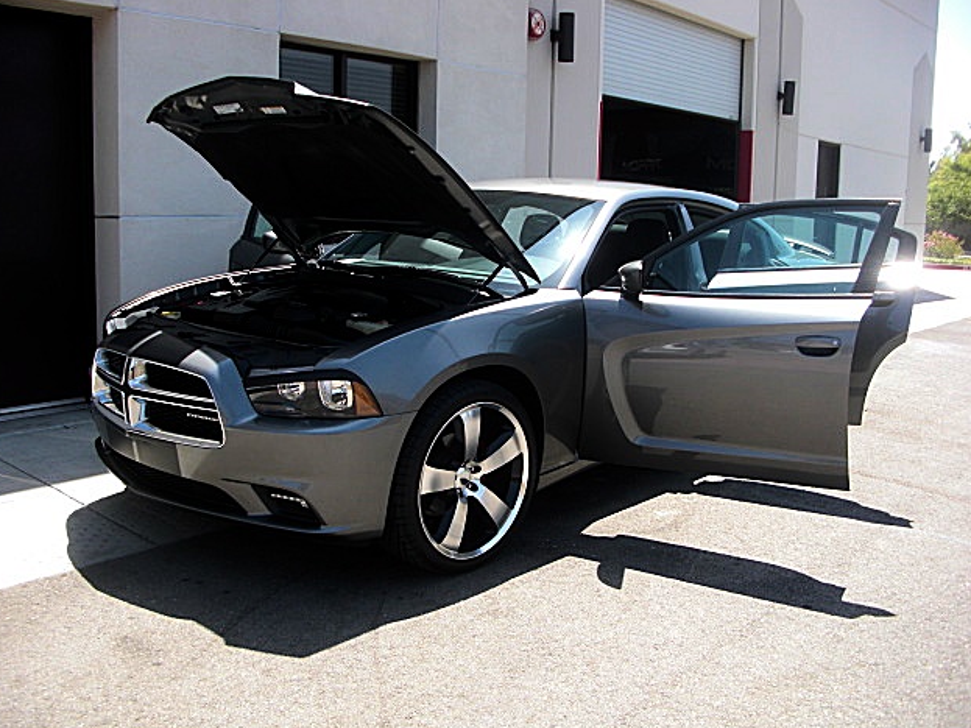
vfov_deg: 38.7
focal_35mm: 37
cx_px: 475
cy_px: 362
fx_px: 1038
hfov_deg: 50.1
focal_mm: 6.3
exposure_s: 1/320
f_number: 2.8
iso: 50
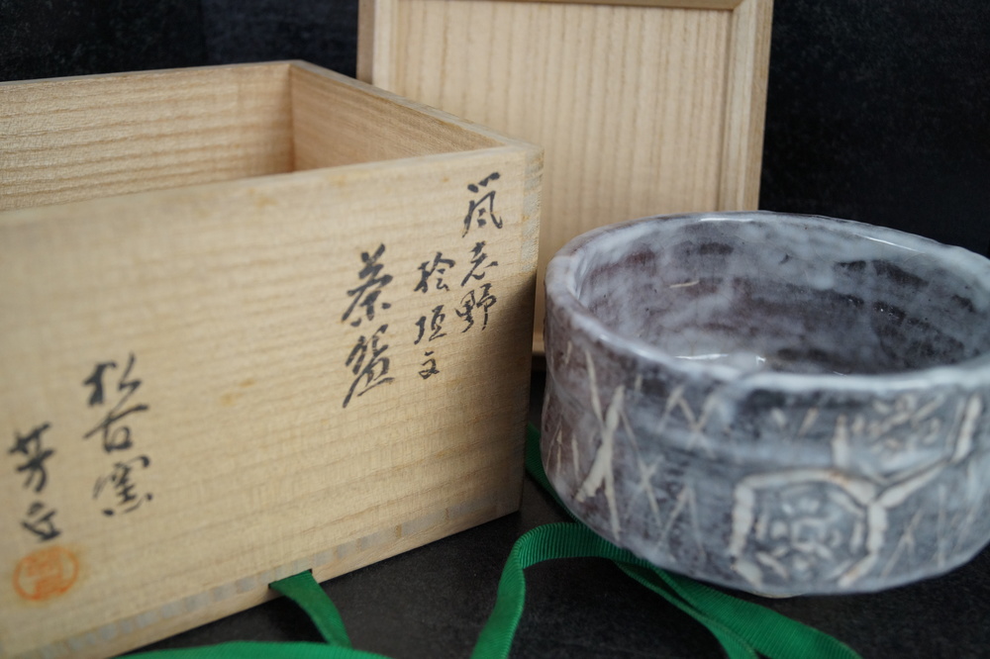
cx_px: 495
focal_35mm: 36
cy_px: 330
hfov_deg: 53.1
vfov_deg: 36.8
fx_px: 990
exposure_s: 1/160
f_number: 4
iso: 800
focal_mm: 24
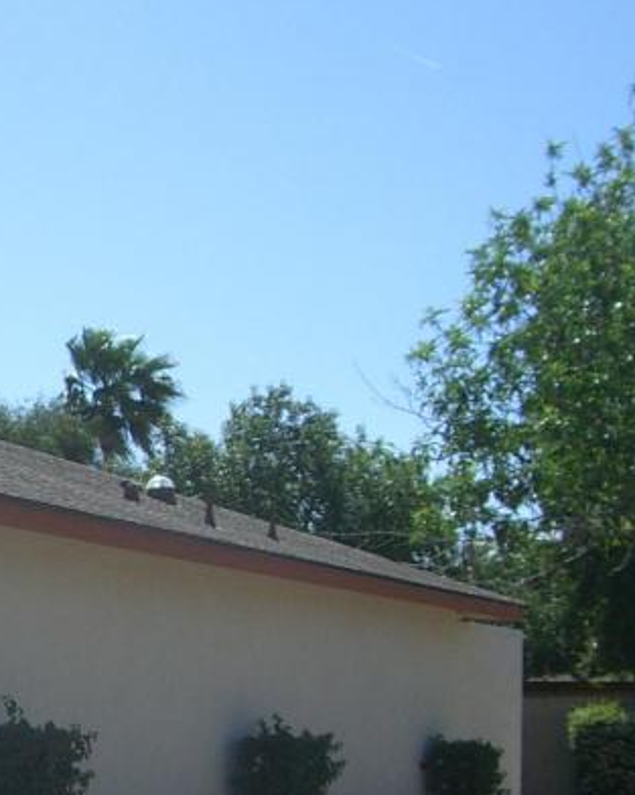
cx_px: -77
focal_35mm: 97
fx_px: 2281
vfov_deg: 19.6
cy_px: 610
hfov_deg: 15.4
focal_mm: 6.2
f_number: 4.3
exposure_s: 1/800
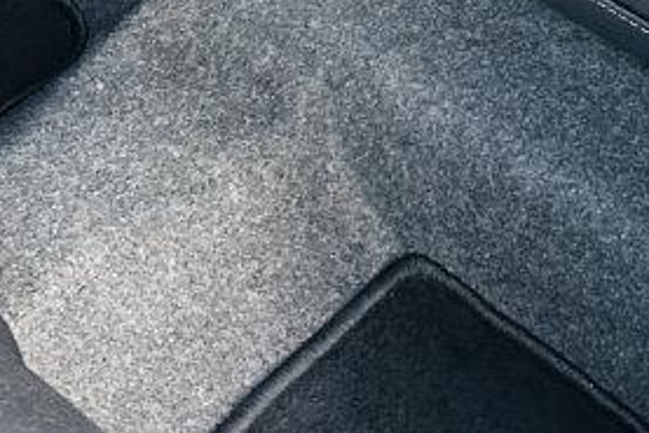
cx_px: 534
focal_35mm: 108
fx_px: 1948
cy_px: -538
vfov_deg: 11.1
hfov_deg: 18.7
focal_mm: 6.86
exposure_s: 1/33
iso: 1000
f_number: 1.78
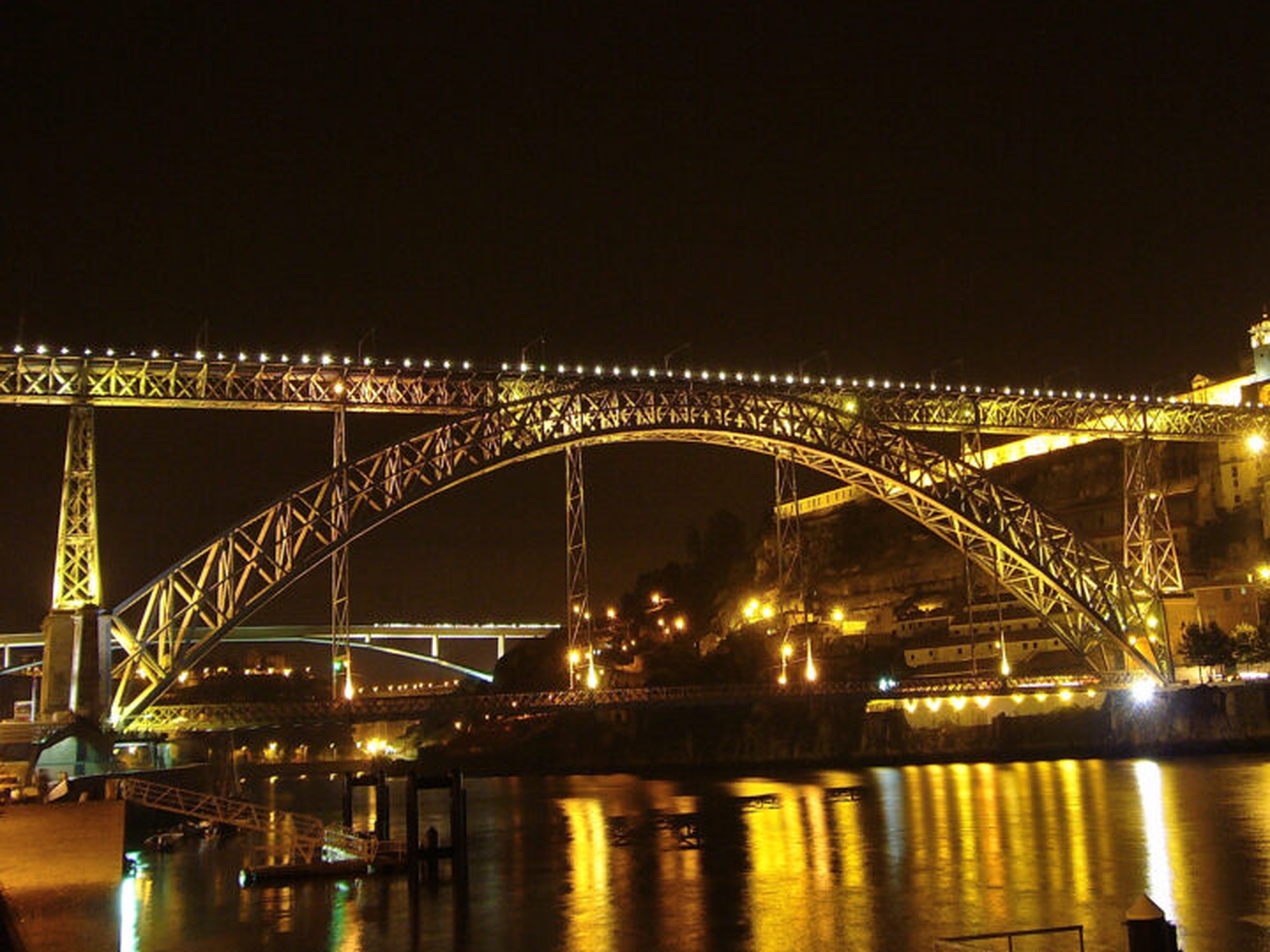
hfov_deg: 40.3
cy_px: 343
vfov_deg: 30.7
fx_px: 1724
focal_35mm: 47
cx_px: 763
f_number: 3
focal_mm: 5.4
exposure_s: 2
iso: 80
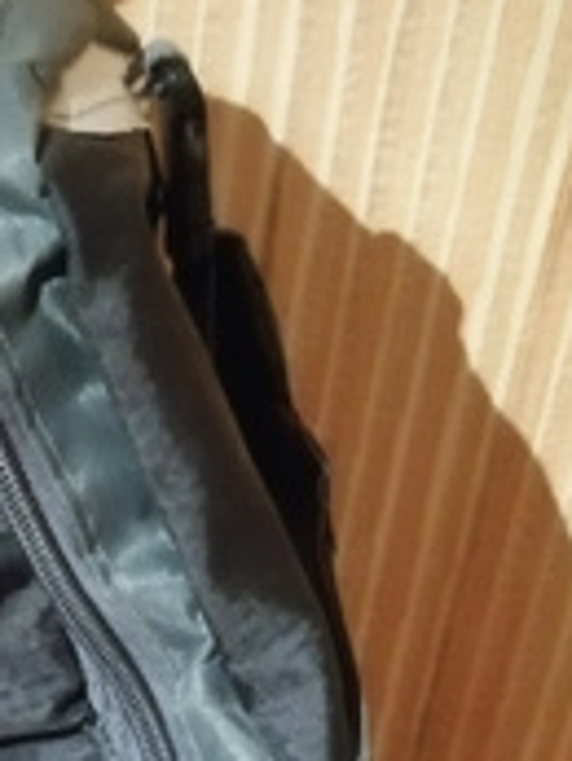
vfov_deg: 24.1
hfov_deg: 18.3
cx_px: -37
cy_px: 730
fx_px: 1716
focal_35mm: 78
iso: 2500
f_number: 1.8
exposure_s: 1/12.5
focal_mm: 3.88
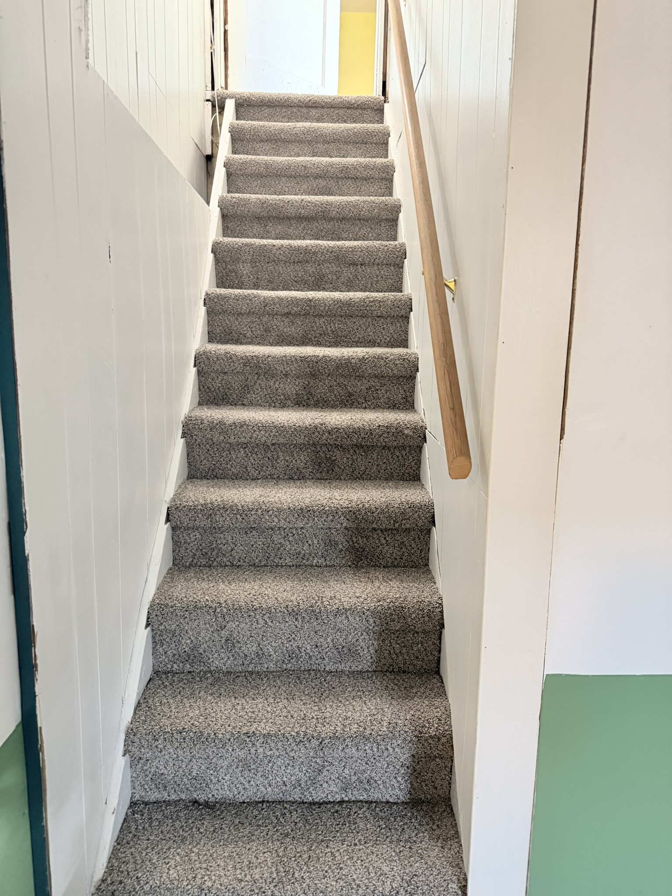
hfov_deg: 56.8
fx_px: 621
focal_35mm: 24
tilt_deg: -9.7
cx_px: 336
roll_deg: -1.1
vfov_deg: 71.6
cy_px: 448
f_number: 1.78
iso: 500
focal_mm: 6.76
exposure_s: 1/60
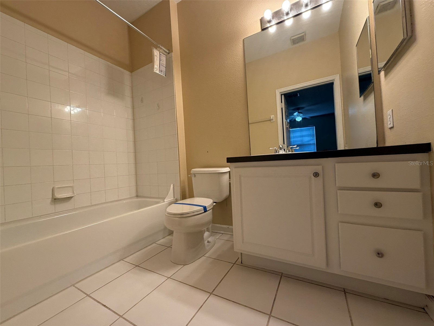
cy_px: 163
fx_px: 176
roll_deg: +4.2
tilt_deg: +1.0
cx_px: 217
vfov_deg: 85.7
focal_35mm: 14
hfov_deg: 102.1
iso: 125
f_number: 2.2
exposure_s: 1/120
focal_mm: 2.22
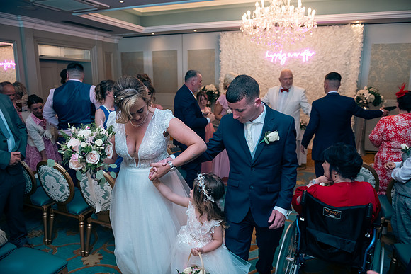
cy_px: 137
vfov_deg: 53.2
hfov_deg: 73.7
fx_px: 274
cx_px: 206
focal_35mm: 24
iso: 640
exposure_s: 1/160
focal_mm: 24
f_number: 3.5
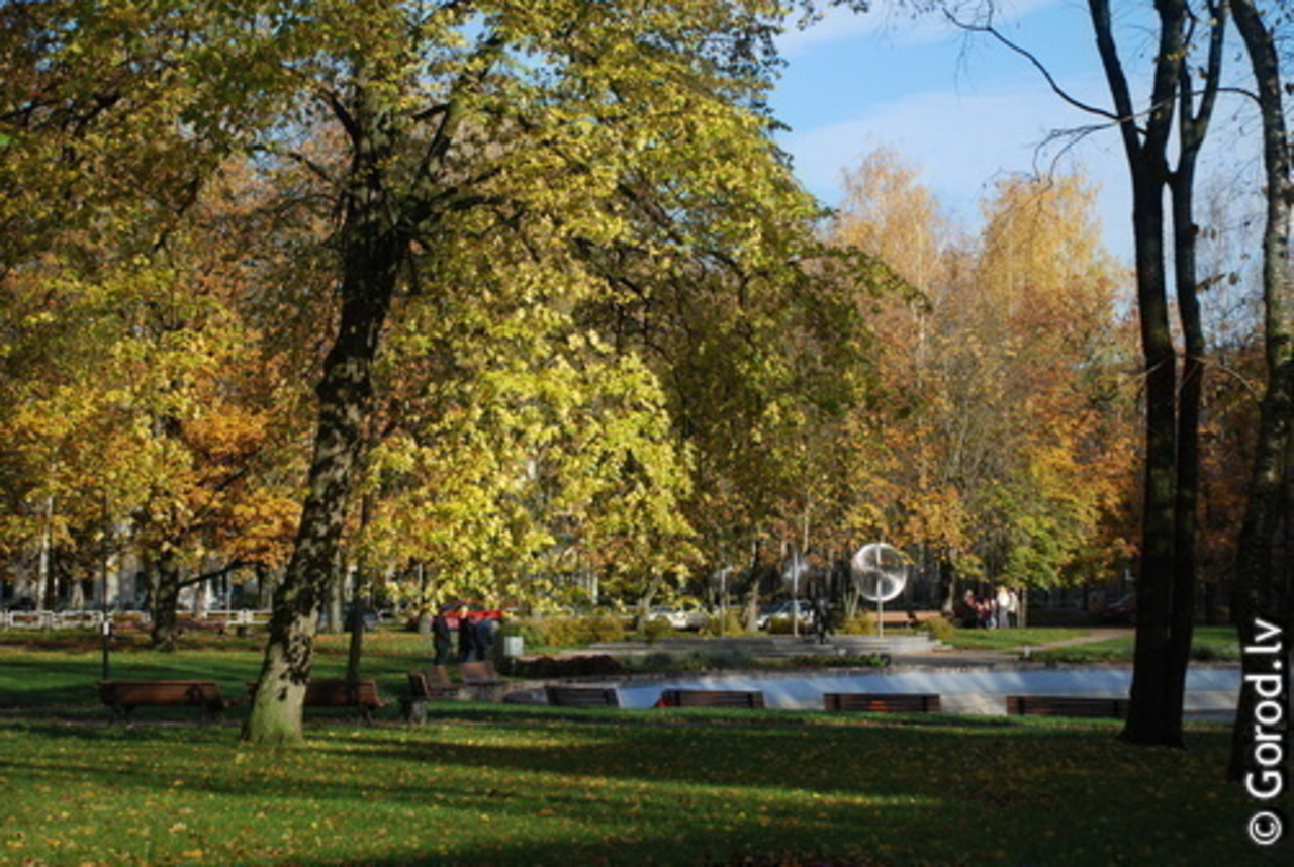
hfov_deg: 28.0
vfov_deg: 19.0
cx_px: 647
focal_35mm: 72
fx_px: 2592
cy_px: 434
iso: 400
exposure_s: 1/1000
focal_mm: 48
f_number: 4.8
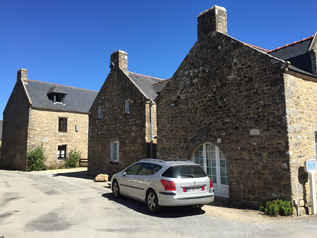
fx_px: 266
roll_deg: +0.7
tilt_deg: +7.3
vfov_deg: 48.2
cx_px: 158
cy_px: 119
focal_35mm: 29
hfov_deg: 61.7
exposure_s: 1/1319
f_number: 2.2
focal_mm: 4.15
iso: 32
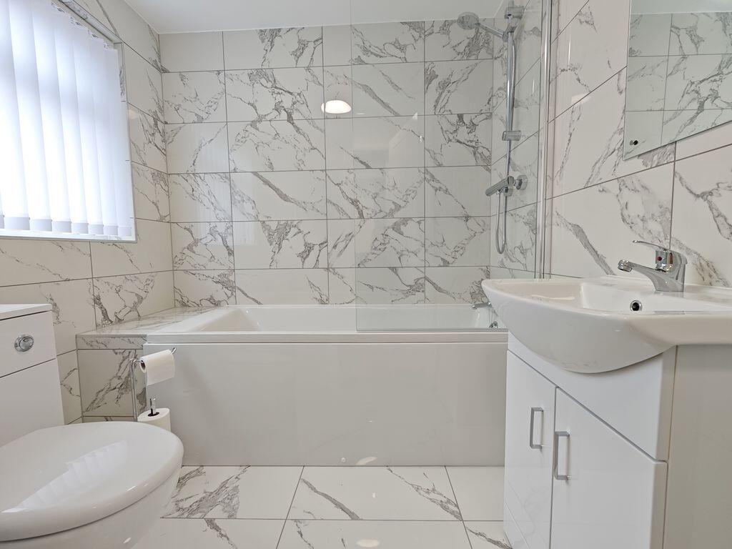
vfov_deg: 85.7
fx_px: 296
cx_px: 366
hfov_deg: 102.1
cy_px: 274
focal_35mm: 14
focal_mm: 2.03
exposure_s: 1/97.8
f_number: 1.8
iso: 50
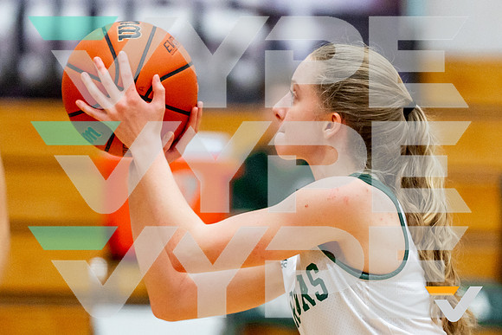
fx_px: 6141
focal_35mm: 440
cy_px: 209
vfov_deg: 3.1
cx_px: 295
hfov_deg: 4.7
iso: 2000
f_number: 2.8
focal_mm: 198
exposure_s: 1/1000
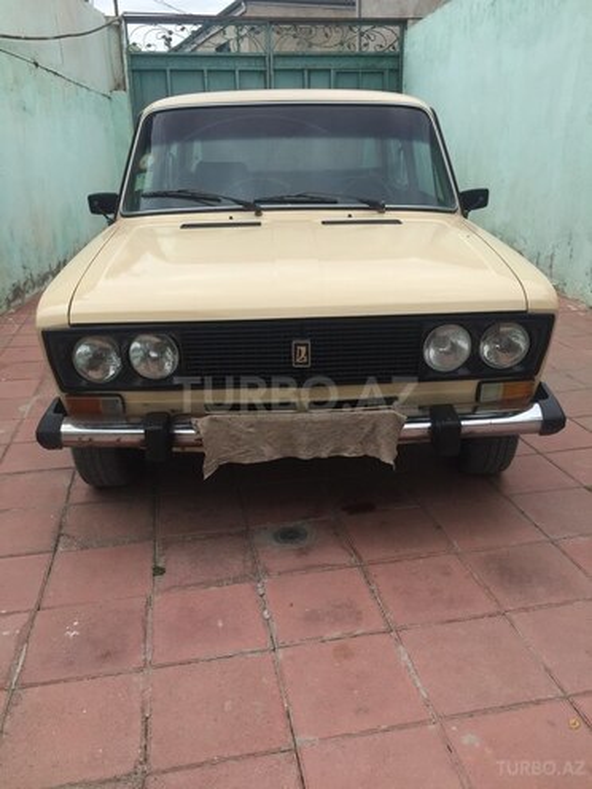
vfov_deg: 61.7
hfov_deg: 48.2
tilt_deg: -17.6
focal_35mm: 29
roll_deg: +1.8
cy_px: 394
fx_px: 661
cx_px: 296
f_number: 2.2
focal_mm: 4.15
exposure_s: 1/1883
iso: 32
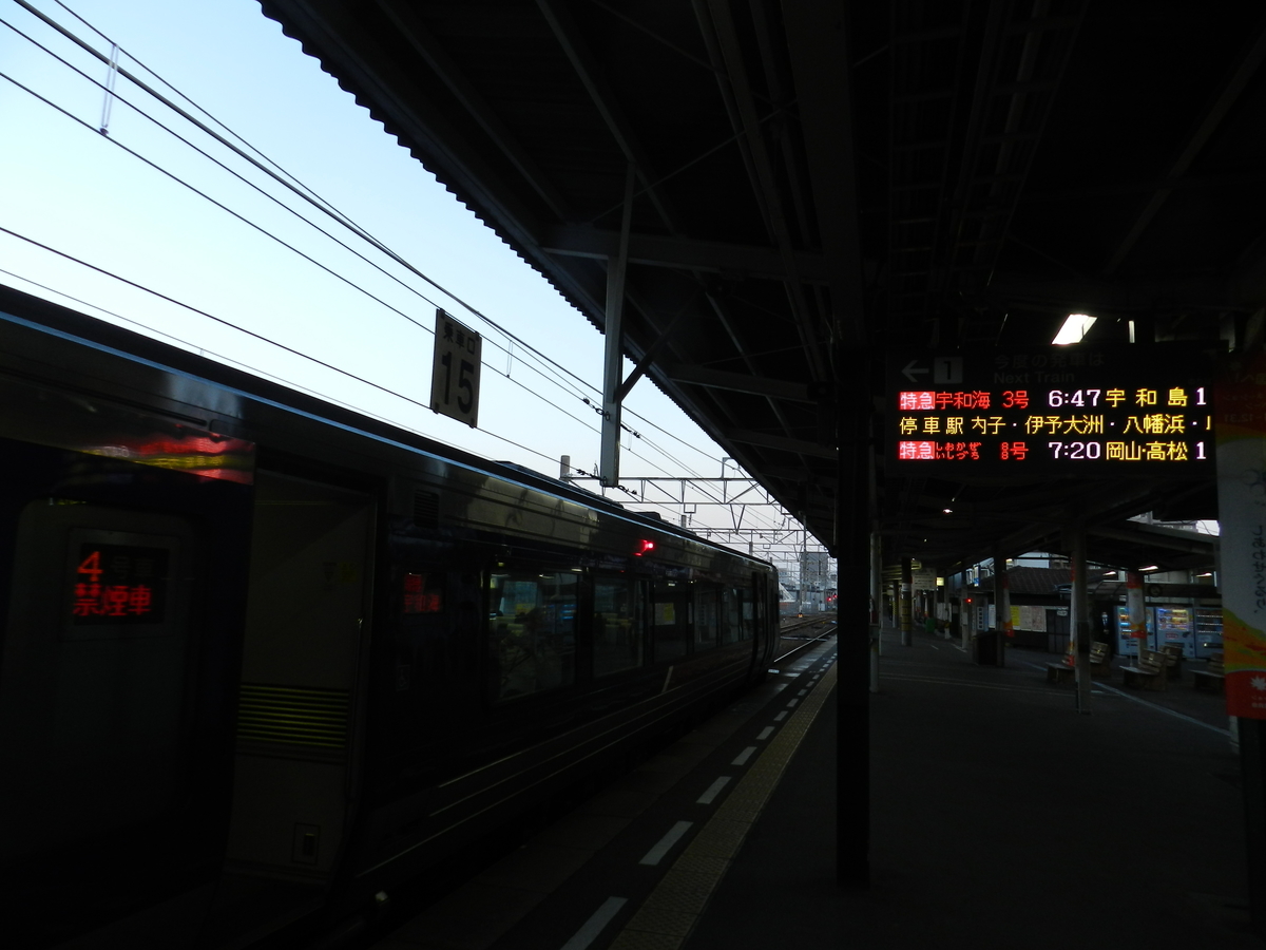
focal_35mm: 23
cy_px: 475
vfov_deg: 58.9
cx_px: 633
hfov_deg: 73.9
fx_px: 841
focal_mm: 4
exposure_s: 1/100
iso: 160
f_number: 3.4
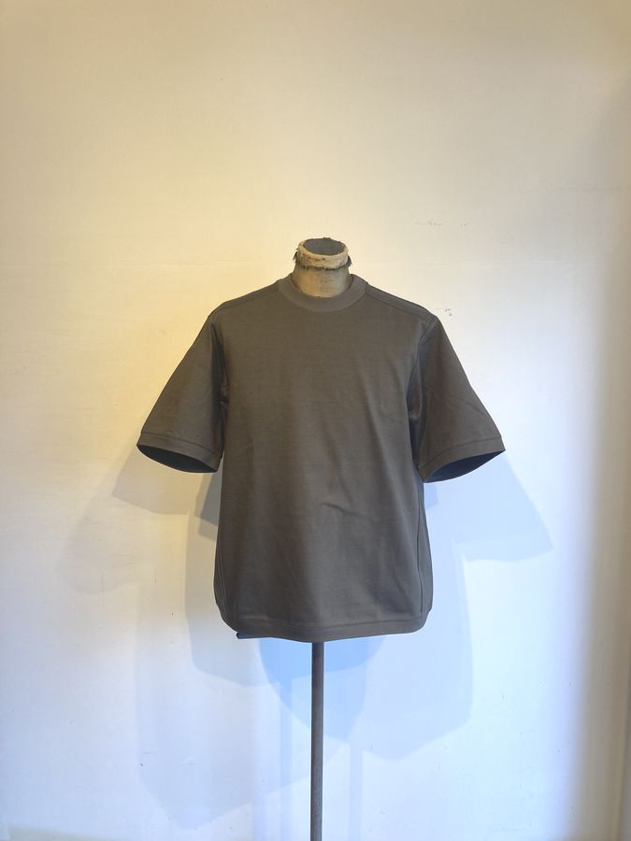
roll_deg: -0.4
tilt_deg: -9.0
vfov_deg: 63.4
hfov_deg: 49.7
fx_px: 681
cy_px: 420
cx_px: 316
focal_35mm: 28
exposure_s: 1/100
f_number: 1.8
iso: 50
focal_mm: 3.99
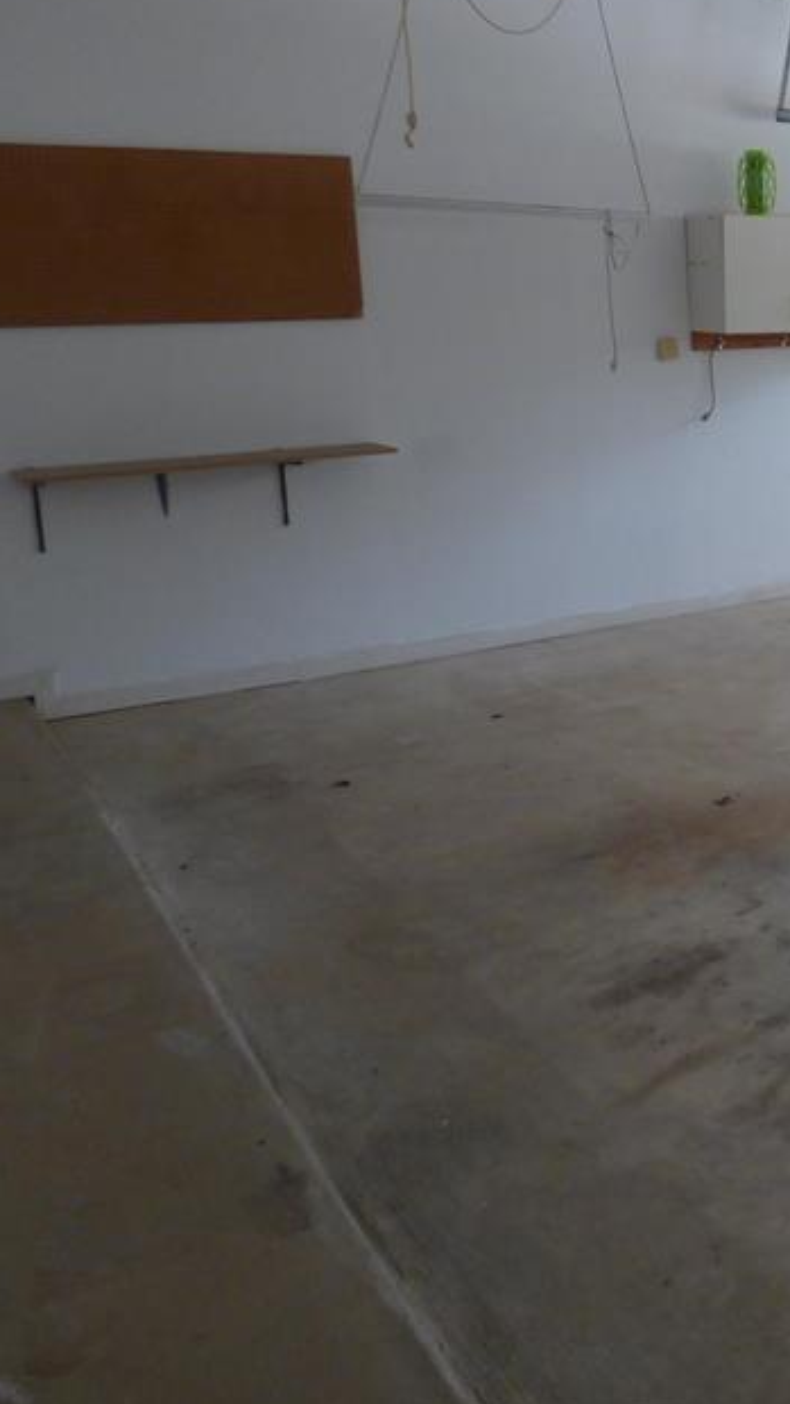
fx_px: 1340
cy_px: 546
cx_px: 939
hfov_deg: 28.7
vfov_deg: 54.8
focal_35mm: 36
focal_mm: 3.58
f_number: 2.8
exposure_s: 1/60
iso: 250
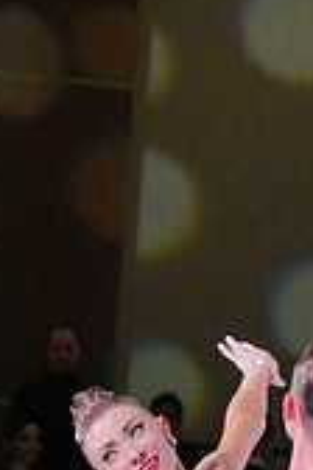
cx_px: 163
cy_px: 702
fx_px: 6651
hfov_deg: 2.7
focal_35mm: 510
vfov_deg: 4.0
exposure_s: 1/400
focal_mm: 148
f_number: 7.1
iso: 5000
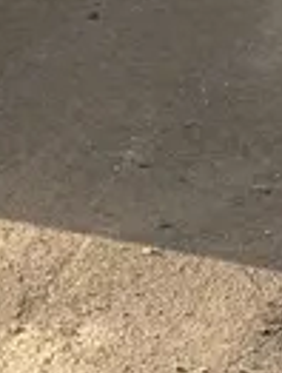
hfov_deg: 9.8
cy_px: -241
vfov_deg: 12.7
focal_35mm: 145
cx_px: -225
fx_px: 1567
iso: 50
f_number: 1.6
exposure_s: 1/2309
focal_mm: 5.1
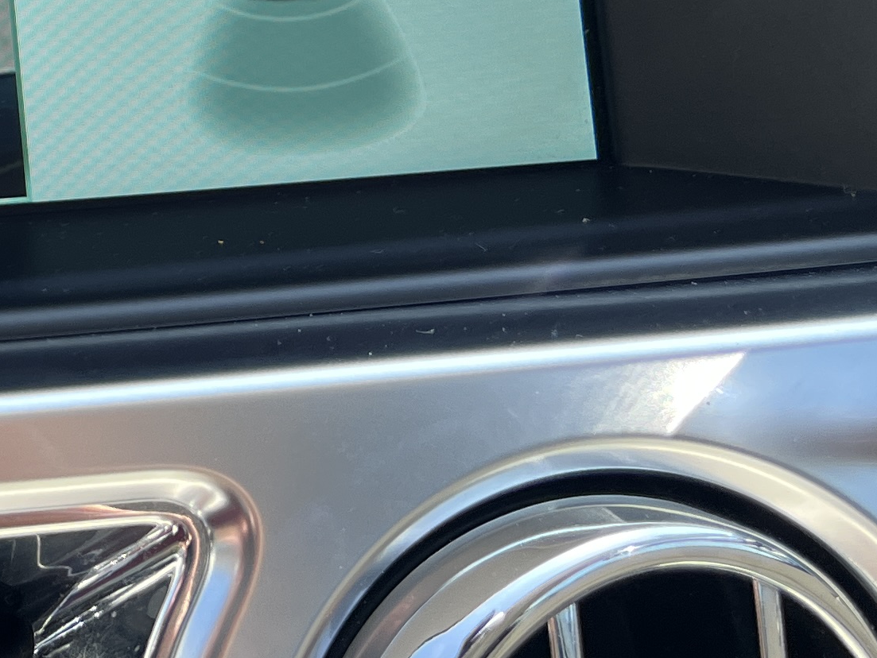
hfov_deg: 17.9
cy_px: -173
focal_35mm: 95
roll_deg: +4.0
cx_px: -536
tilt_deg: -18.5
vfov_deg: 14.9
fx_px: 2408
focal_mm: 5.1
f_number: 1.6
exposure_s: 1/200
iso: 40
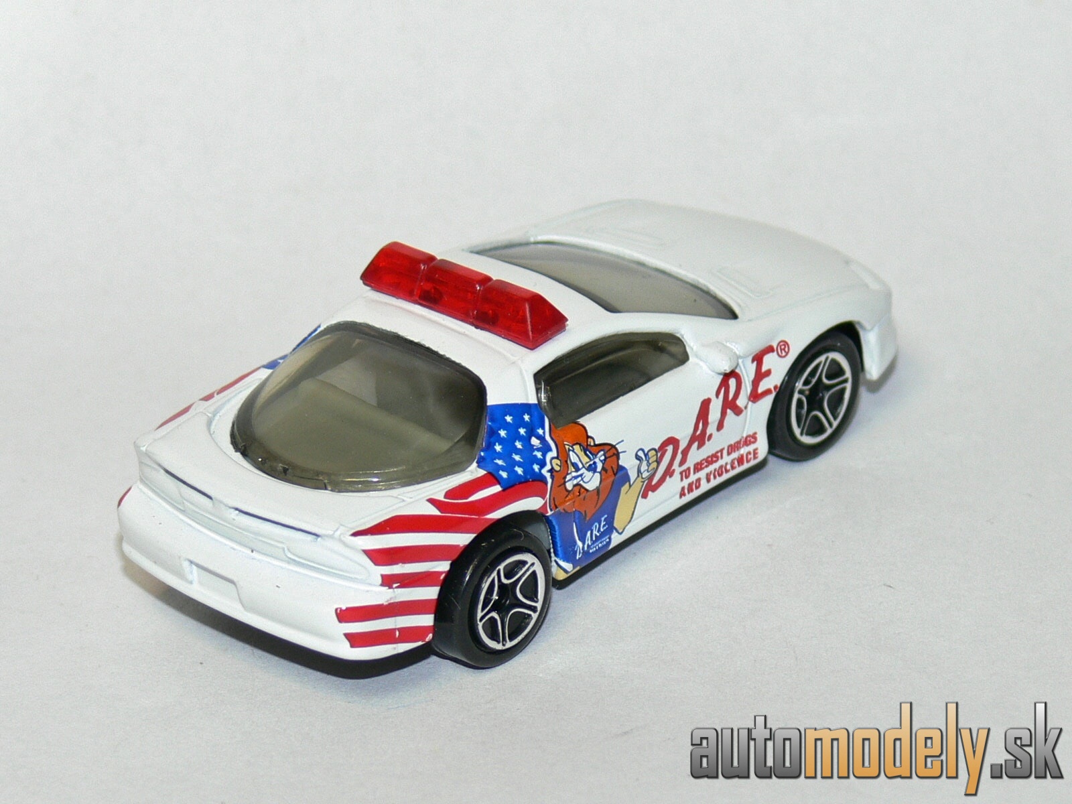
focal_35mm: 170
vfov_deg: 8.7
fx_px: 5265
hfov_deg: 11.6
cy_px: 402
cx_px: 536
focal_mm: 22.6
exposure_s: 1/30
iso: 80
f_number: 3.6
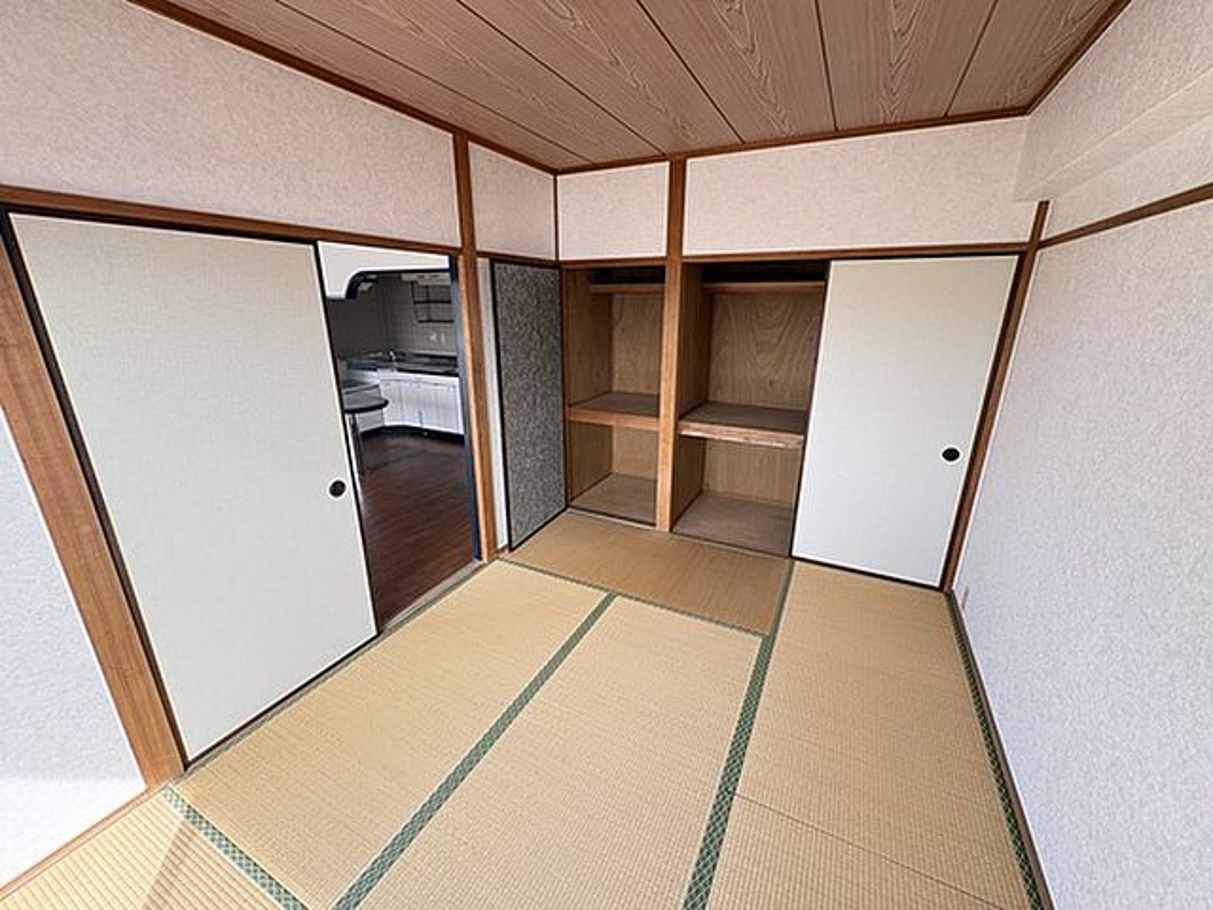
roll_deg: -0.3
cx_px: 606
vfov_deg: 85.7
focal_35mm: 14
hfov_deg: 102.1
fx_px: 491
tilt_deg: -17.4
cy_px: 455
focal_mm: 2.22
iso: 80
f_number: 2.2
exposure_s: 1/99
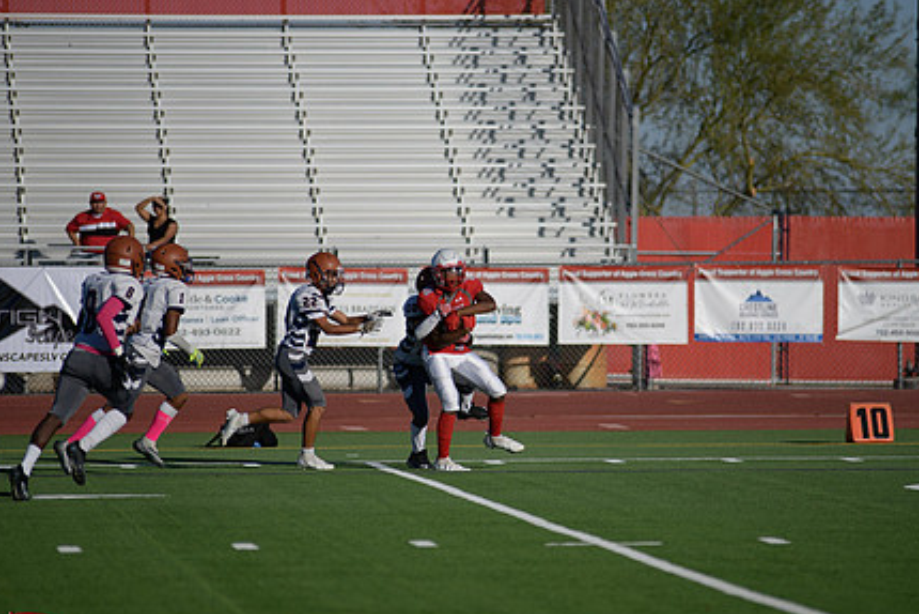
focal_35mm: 256
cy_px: 341
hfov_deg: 8.0
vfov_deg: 5.4
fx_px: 6537
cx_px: 504
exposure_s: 1/5000
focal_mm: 190
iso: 90
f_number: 2.8
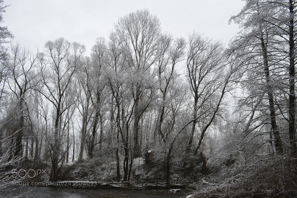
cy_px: 99
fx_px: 247
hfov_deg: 62.0
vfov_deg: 43.5
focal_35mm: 30
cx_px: 148
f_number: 7.1
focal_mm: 20
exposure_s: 1/200
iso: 100
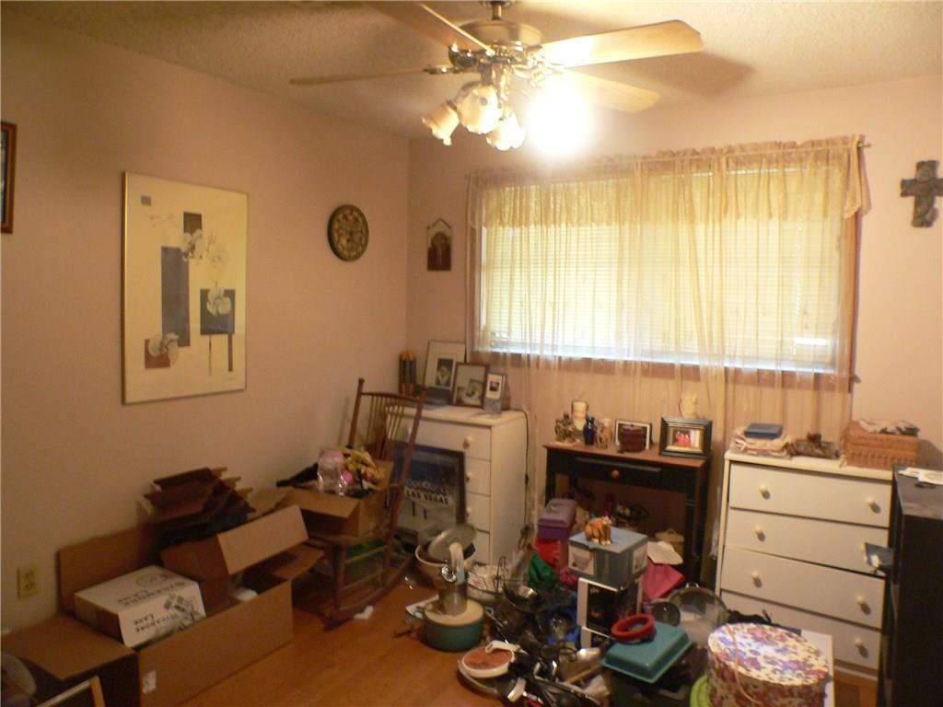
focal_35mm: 36
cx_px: 472
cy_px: 354
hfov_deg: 51.4
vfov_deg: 39.7
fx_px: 981
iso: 200
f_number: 2.8
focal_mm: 6
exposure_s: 1/4
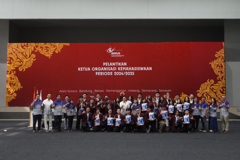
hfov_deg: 47.9
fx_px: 270
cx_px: 120
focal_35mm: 40
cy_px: 80
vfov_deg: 33.0
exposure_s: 1/80
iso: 3200
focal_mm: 27
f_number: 4.5
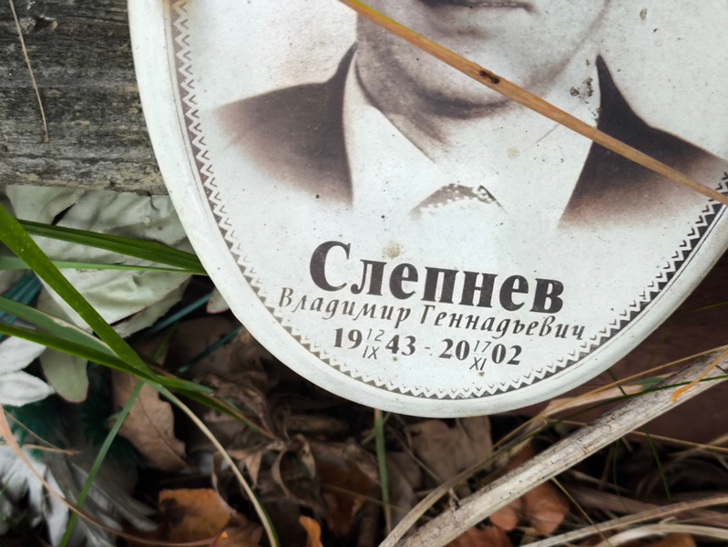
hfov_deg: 38.2
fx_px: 1052
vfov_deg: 29.1
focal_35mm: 50
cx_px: 364
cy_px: 274
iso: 100
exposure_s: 1/60
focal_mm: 4.71
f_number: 1.7
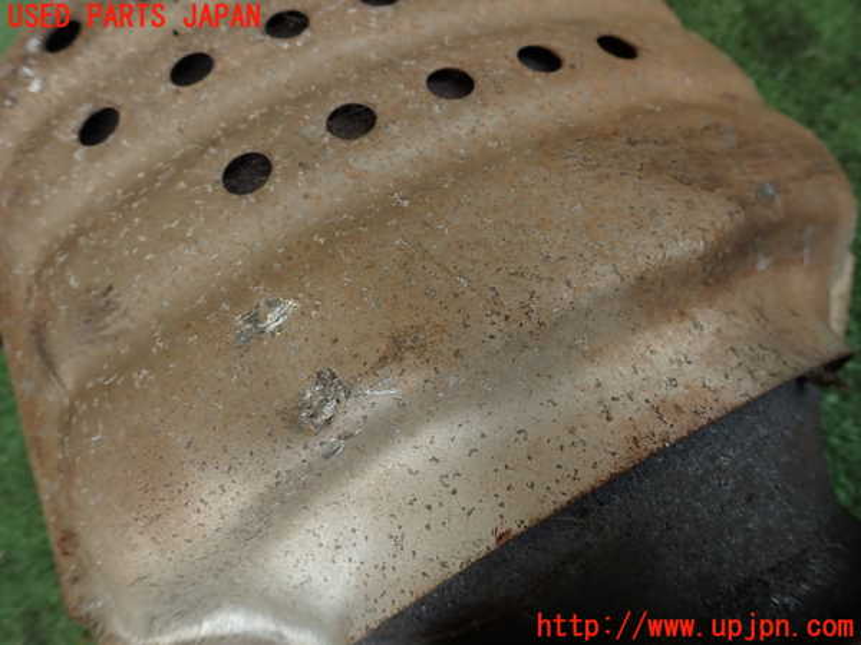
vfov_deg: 54.9
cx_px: 430
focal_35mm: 25
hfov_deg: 69.4
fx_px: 622
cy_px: 322
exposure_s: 1/80
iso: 100
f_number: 2.8
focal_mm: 4.5
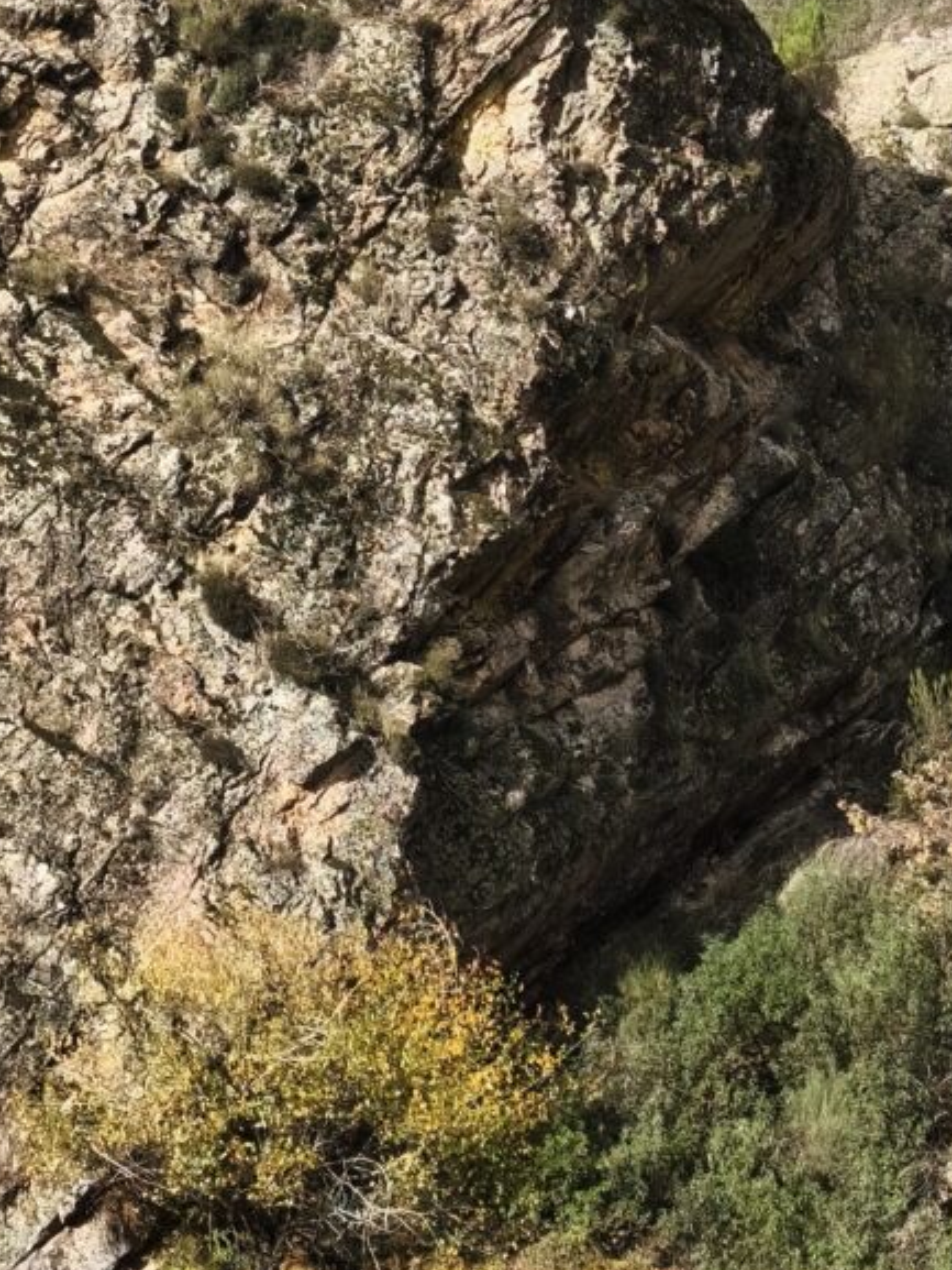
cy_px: 211
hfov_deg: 13.4
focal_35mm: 110
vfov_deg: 17.7
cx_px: 246
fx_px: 4032
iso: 50
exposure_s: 1/846
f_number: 1.65
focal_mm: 6.14
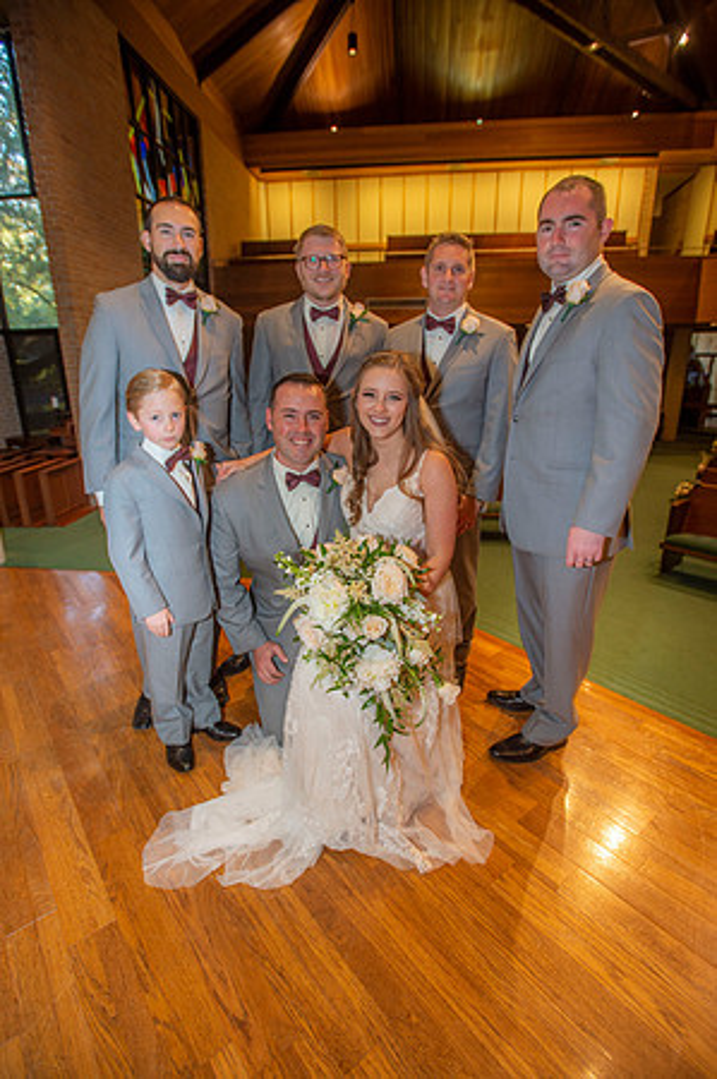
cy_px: 540
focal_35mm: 19
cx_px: 358
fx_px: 569
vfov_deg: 87.0
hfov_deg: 64.4
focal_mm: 19
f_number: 3.5
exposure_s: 1/160
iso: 800
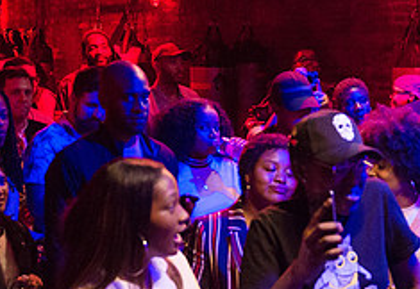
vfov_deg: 17.2
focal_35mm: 81
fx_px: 955
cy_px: 127
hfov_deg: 24.8
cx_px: 255
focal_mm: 28
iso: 4000
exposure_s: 1/250
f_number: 2.8
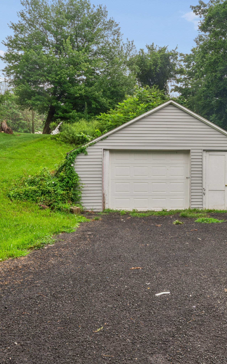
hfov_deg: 35.6
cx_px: 157
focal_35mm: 35
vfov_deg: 55.0
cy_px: 183
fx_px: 349
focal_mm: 22.8
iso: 100
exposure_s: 1/1.25
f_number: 22
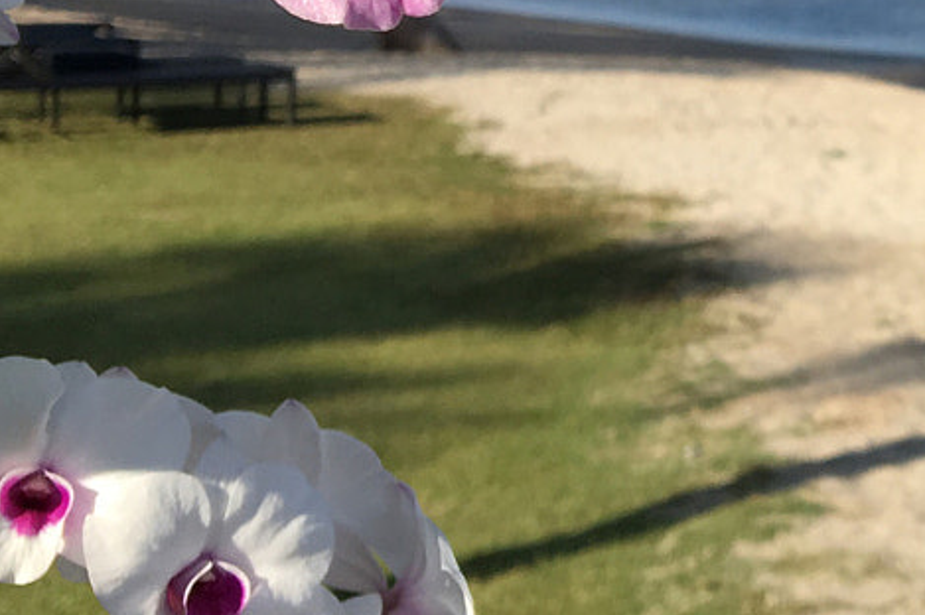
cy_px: -221
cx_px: 1215
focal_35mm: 103
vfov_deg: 12.8
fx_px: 2645
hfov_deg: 18.4
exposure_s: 1/1131
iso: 25
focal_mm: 4.15
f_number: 2.2
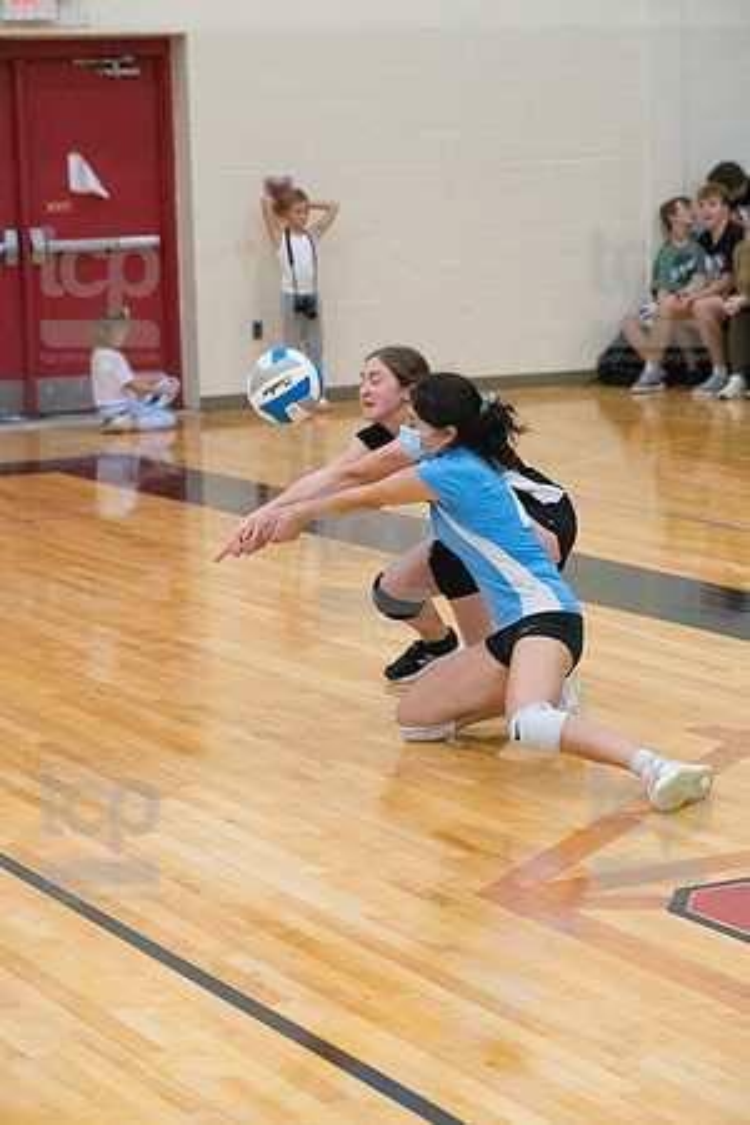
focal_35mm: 95
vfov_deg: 21.5
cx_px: 375
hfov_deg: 14.4
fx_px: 2969
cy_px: 562
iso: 6400
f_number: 4.5
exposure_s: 1/1000
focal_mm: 95
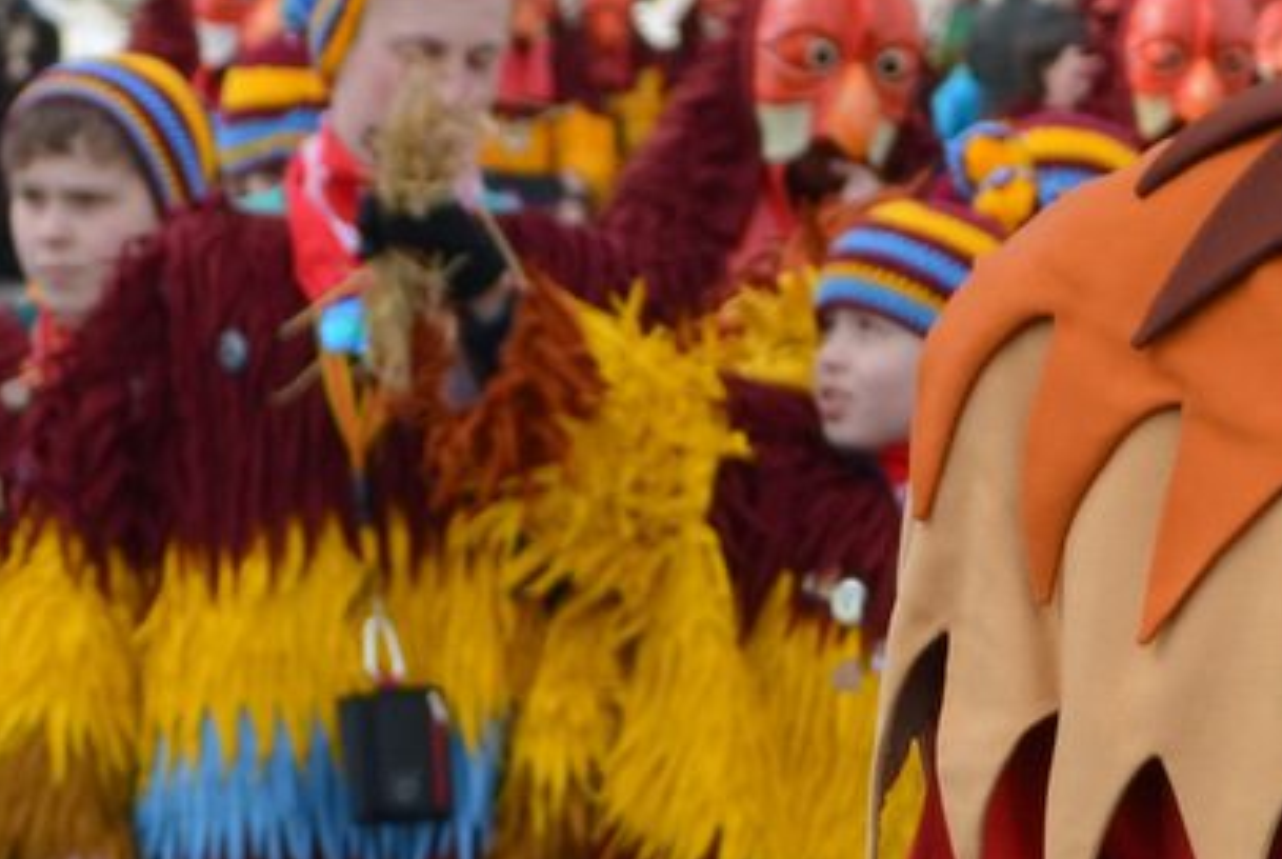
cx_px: 1939
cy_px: 286
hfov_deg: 8.1
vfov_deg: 5.6
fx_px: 8844
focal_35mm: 248
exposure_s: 1/200
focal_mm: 42
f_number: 7.1
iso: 100
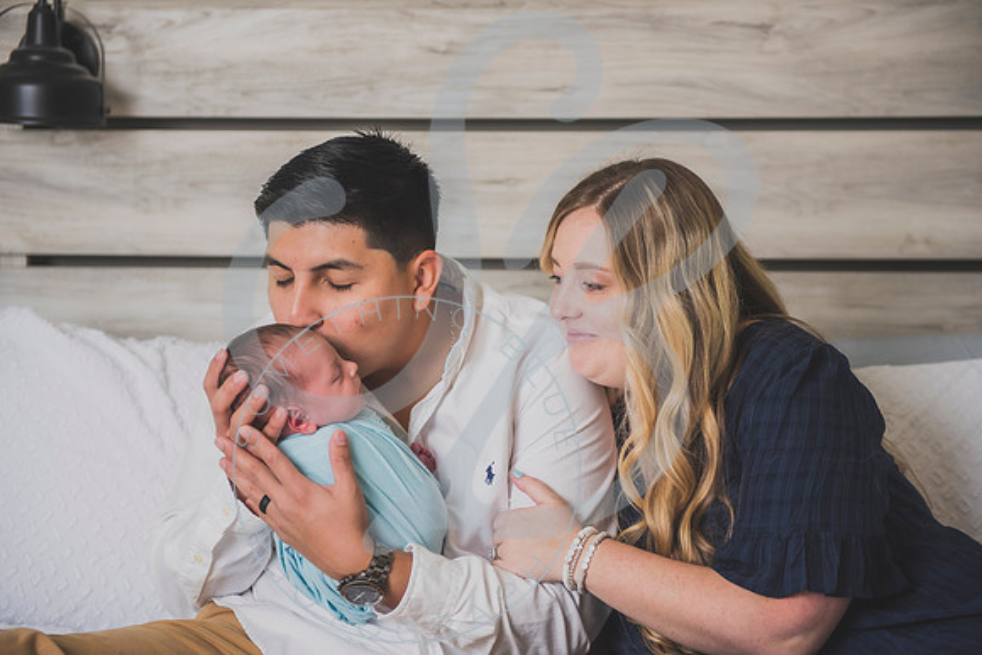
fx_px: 1926
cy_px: 327
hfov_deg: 28.6
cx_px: 493
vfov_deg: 19.3
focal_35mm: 71
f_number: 2.8
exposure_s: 1/125
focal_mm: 70
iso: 200
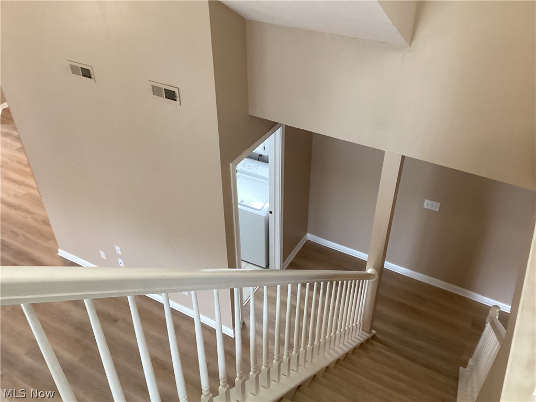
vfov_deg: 45.4
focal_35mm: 31
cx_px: 268
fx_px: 480
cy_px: 201
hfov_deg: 58.4
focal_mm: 3.3
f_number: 2.4
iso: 160
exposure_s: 1/50
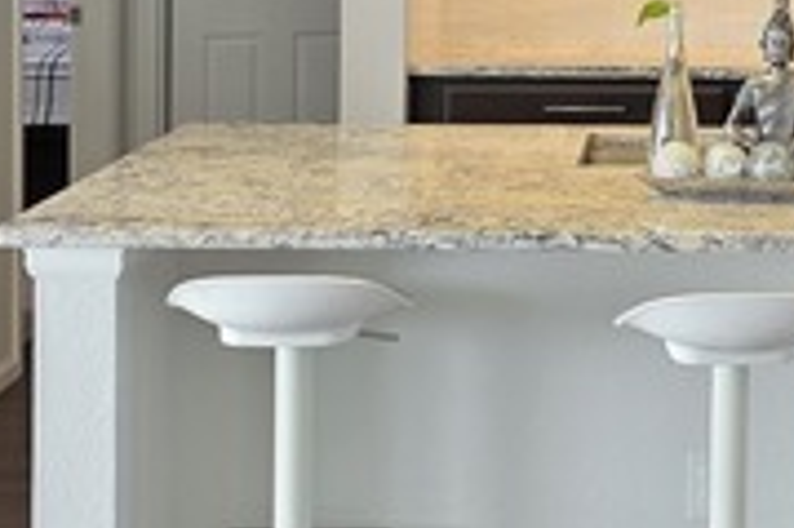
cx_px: 778
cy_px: -62
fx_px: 1961
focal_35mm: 89
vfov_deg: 14.9
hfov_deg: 22.1
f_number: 1.7
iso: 125
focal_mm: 6.3
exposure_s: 1/120
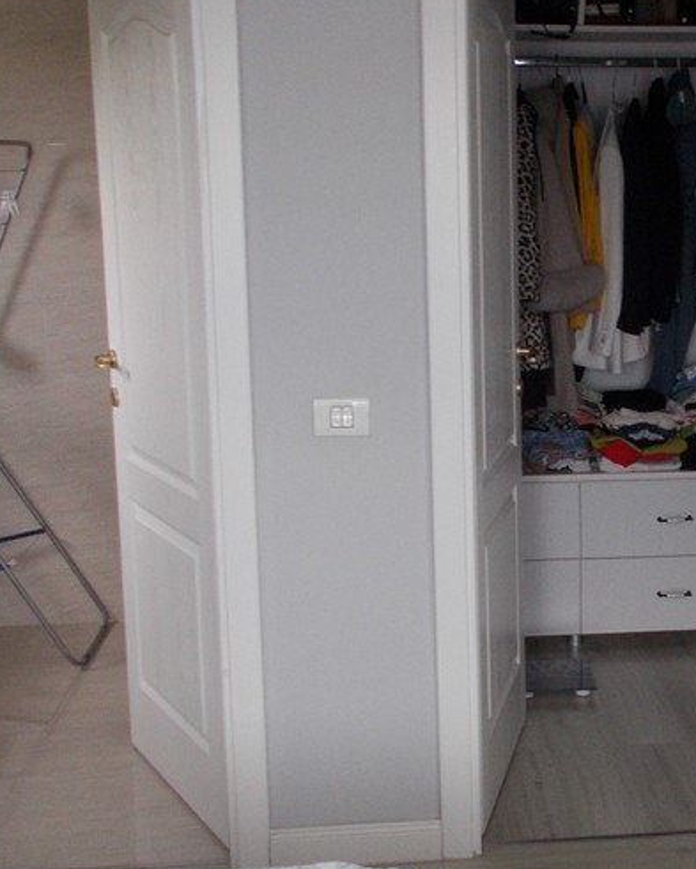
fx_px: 1596
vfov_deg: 30.5
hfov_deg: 23.8
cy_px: 465
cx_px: 650
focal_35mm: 62
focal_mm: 4.6
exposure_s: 1/25
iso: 125
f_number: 3.2
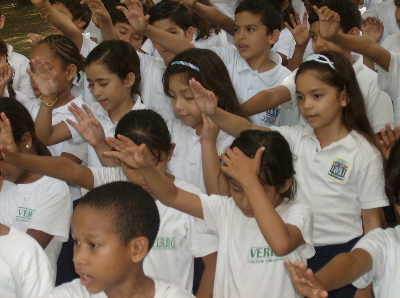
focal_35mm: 100
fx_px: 1153
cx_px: 200
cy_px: 149
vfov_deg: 14.7
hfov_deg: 19.7
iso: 200
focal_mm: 16.6
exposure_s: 1/113
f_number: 4.6
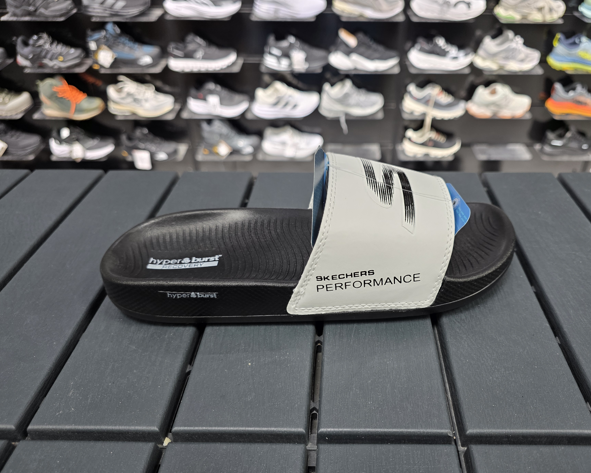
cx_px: 334
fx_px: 455
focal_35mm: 26
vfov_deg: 54.9
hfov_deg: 65.8
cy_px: 252
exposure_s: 1/100
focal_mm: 6.3
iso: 160
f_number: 1.7
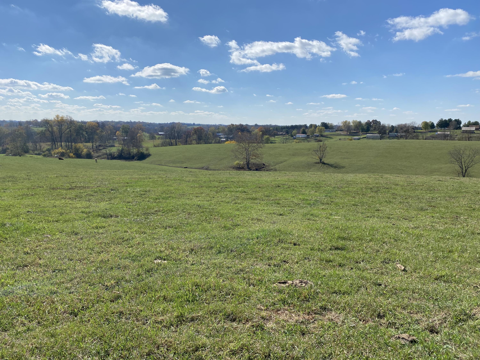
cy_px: 180
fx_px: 361
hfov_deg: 67.3
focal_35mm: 26
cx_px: 240
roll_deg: -0.6
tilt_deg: -8.6
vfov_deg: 53.1
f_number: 1.8
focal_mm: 4.25
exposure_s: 1/6061
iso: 32
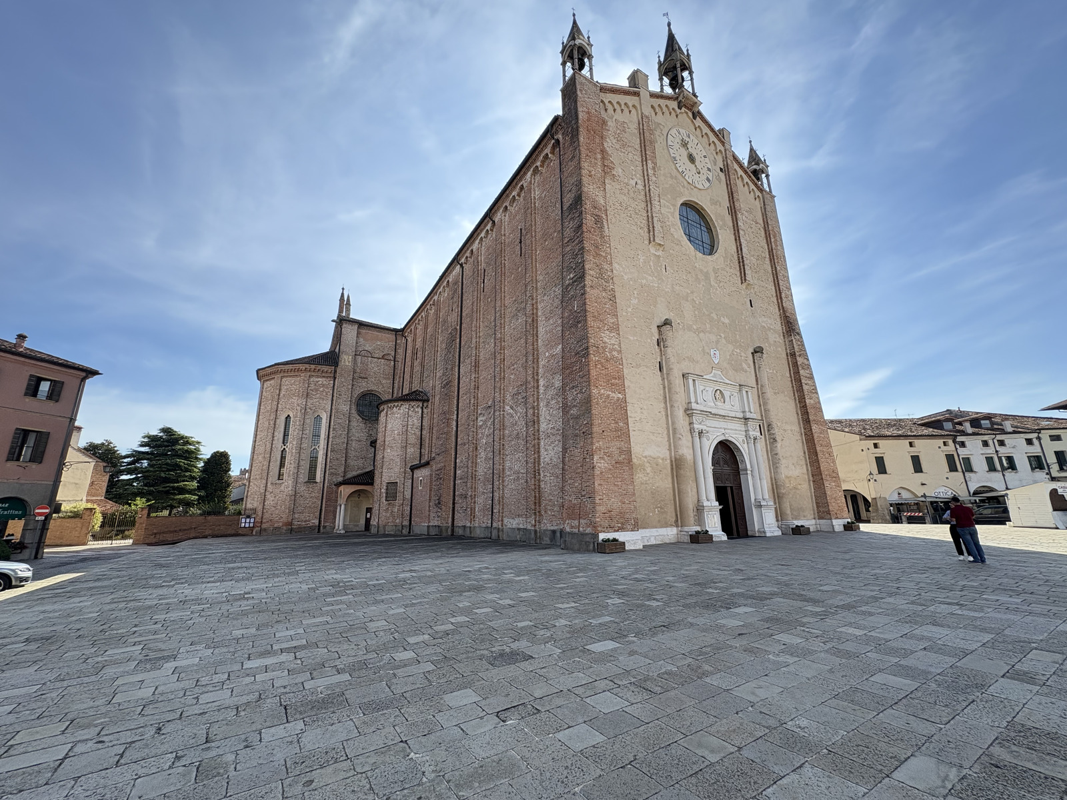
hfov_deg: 102.1
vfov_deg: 85.7
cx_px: 534
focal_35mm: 14
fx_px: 432
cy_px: 400
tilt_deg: +15.0
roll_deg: +1.5
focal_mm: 2.22
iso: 64
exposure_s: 1/944
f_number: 2.2
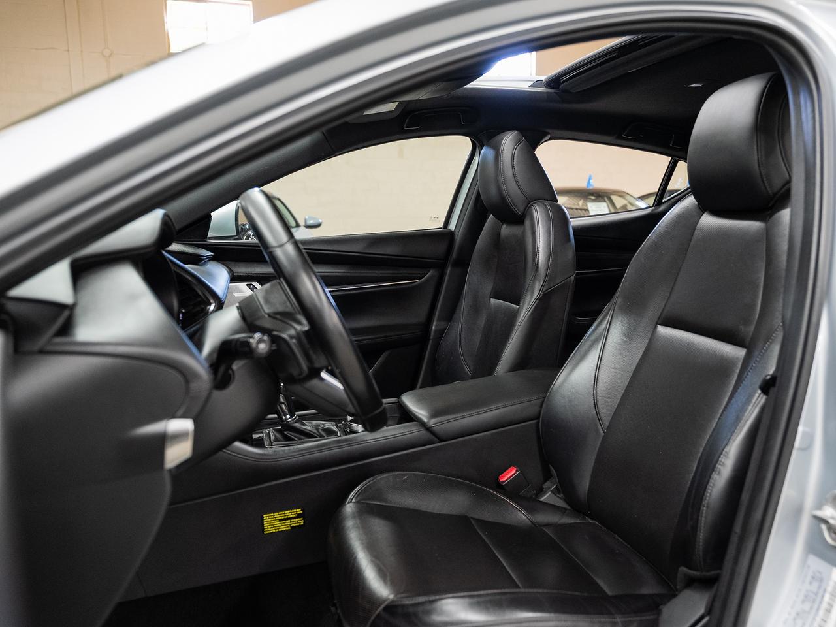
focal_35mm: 27
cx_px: 492
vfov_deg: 51.1
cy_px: 314
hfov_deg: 64.6
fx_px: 656
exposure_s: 1/40
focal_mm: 24
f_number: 3.5
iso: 1000
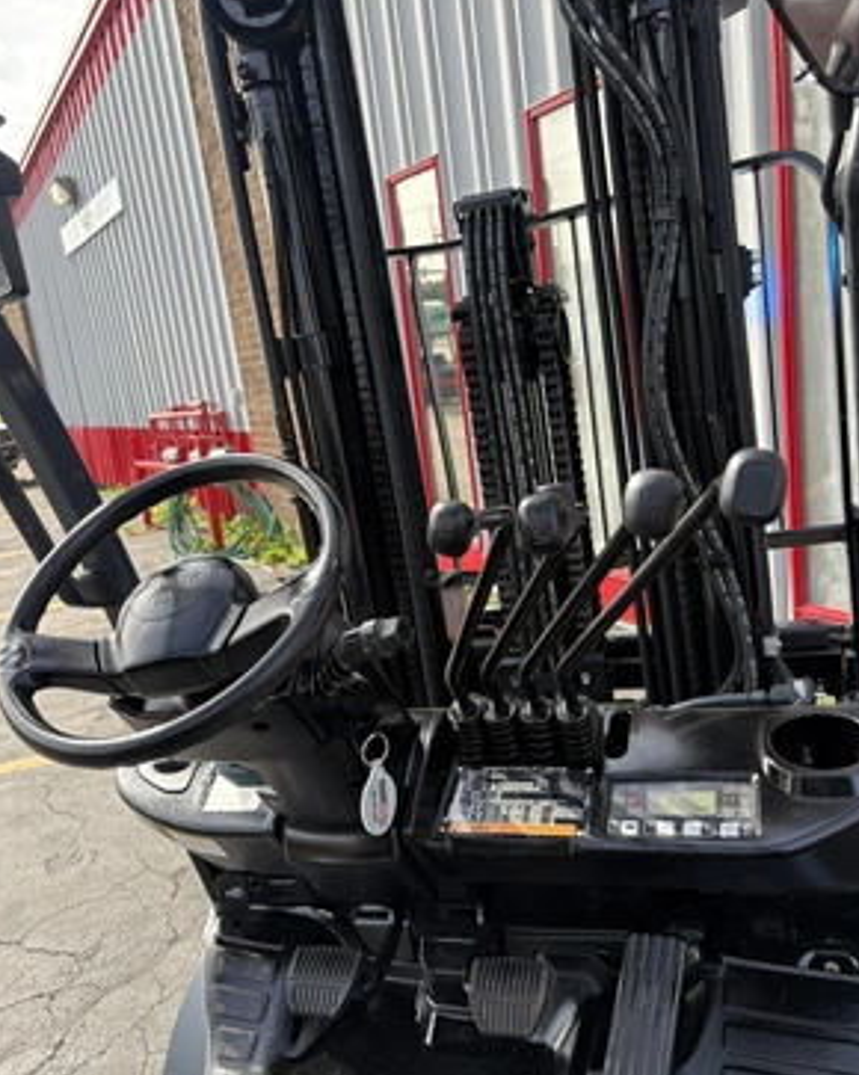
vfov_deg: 62.2
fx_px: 891
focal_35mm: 28
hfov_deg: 51.5
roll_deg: +7.9
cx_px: 432
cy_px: 554
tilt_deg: -12.8
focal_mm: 5.96
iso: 50
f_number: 1.6
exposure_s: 1/673
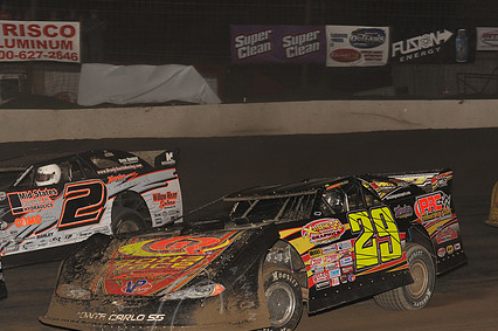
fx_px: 1506
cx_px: 185
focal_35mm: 109
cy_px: 207
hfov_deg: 18.7
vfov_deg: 12.5
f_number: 6.3
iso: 800
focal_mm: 80
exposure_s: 1/320
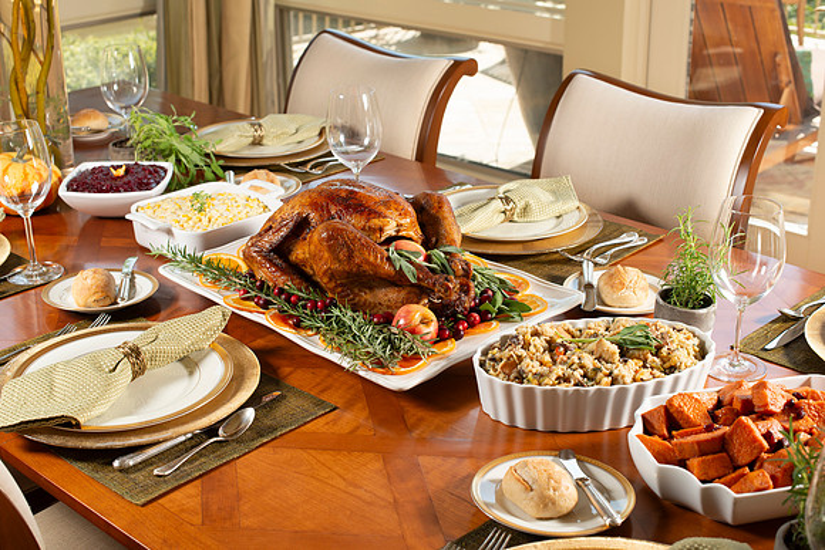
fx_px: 1146
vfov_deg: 27.0
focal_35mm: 50
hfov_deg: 39.6
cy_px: 275
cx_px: 412
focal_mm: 50
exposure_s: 1/160
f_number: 7.1
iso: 250
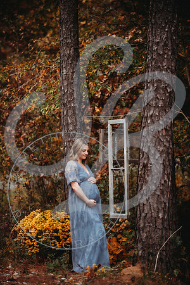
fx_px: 1187
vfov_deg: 13.7
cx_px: 95
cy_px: 142
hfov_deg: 9.1
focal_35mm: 150
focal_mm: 150
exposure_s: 1/160
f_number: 2.8
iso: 100
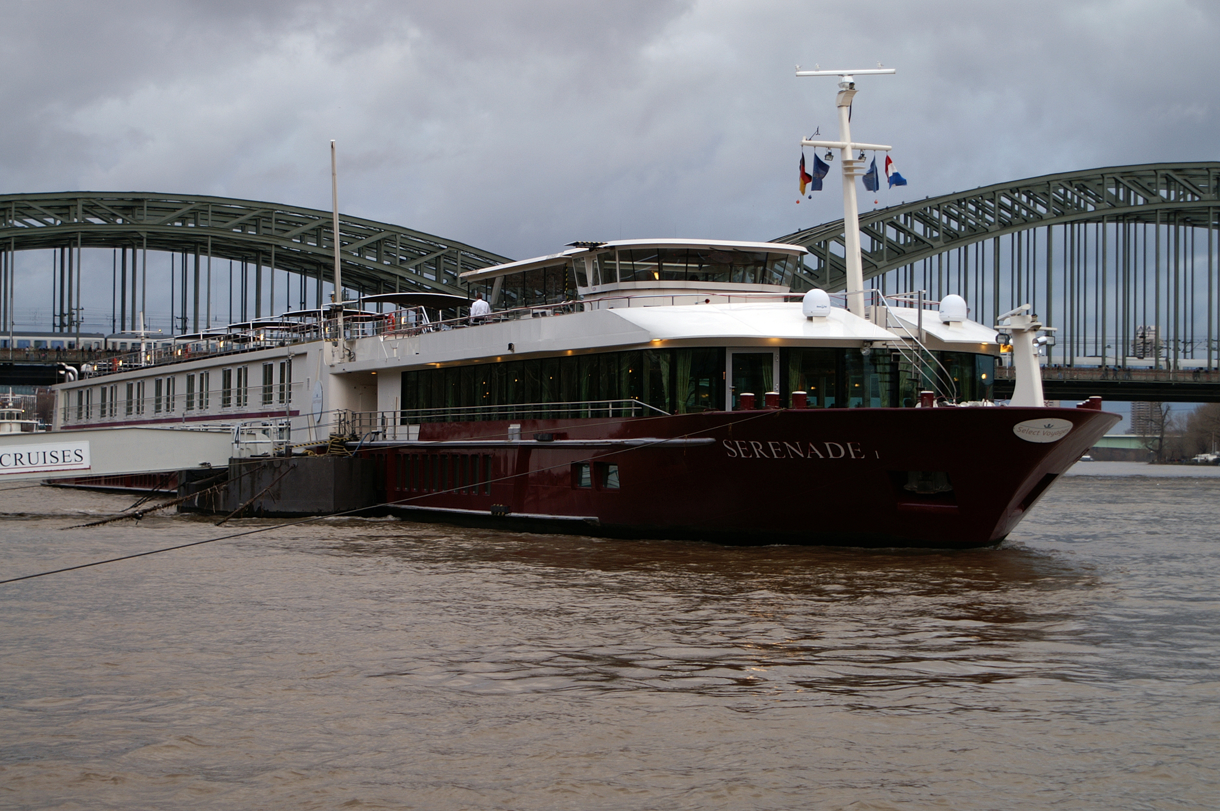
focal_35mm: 75
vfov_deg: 18.1
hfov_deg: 27.0
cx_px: 610
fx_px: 2539
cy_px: 406
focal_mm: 50
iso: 100
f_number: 6.3
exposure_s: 1/50
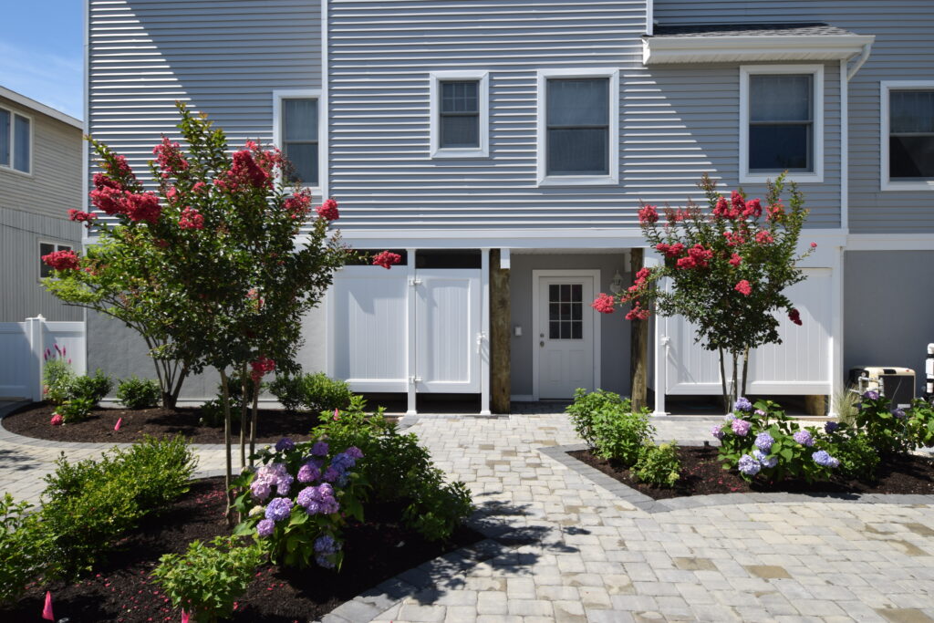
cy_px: 312
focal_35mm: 21
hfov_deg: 81.2
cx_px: 467
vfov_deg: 59.5
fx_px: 545
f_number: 7.1
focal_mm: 14
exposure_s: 1/200
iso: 100
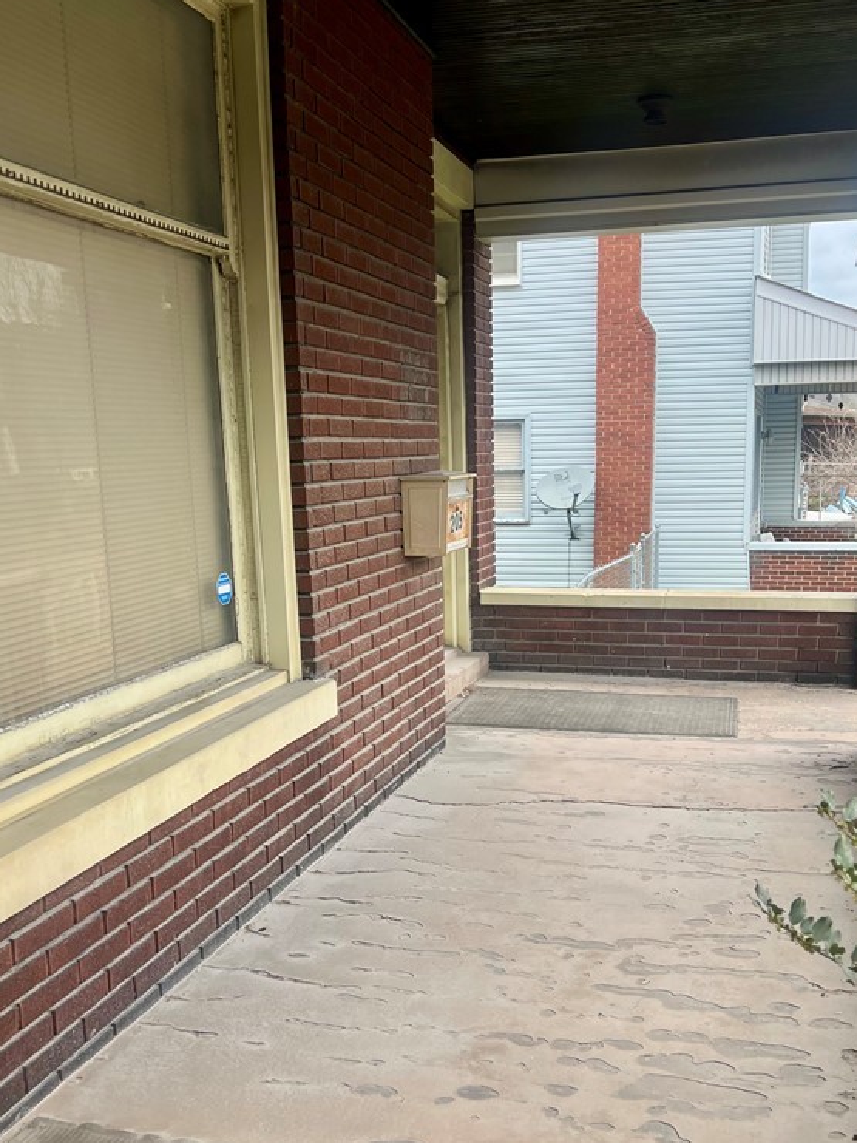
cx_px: 482
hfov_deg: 39.6
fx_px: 1188
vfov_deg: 51.1
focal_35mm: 36
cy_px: 678
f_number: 1.5
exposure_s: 1/639
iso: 50
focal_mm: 5.7
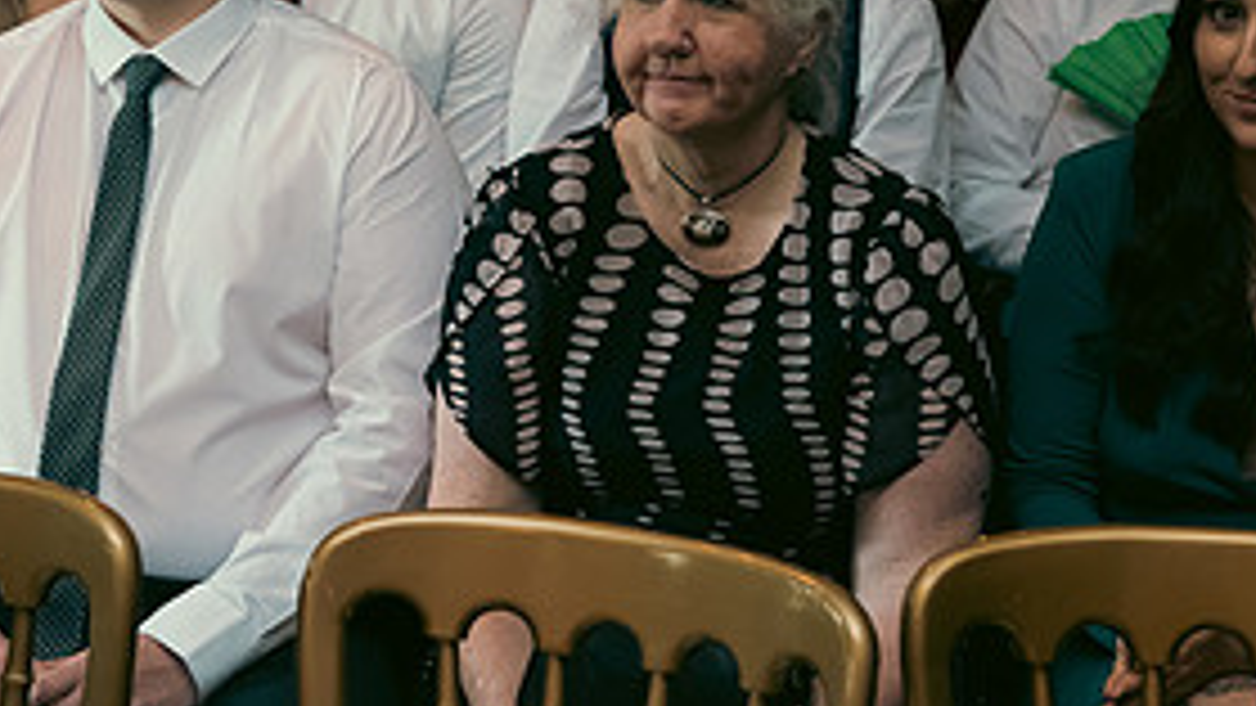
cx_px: 567
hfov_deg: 21.8
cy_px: 20
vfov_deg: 12.2
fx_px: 3264
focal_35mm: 98
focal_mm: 45
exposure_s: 1/160
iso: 1250
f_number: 3.5
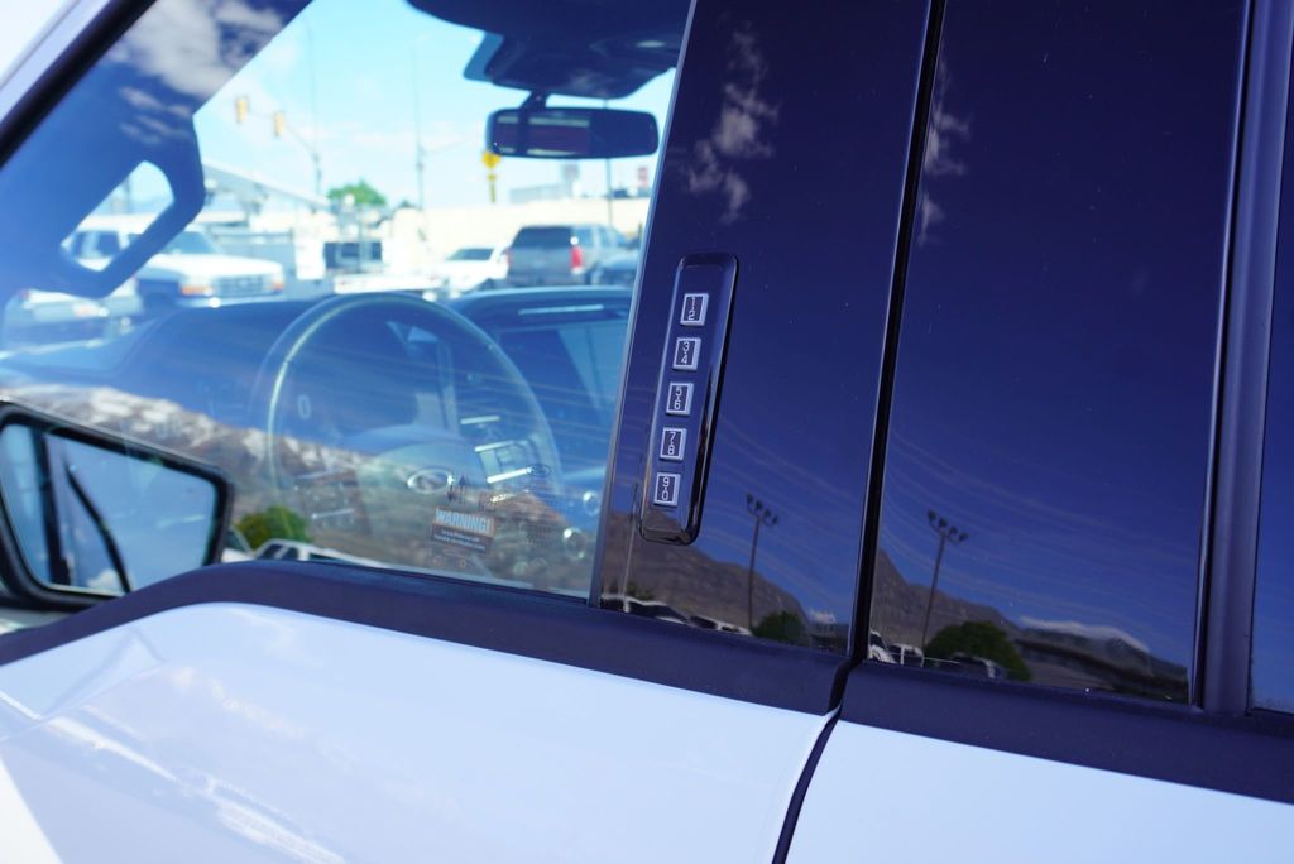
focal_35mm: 34
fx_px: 1241
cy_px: 432
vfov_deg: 38.4
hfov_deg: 55.1
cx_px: 647
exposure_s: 1/100
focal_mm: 23
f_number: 6.3
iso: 100
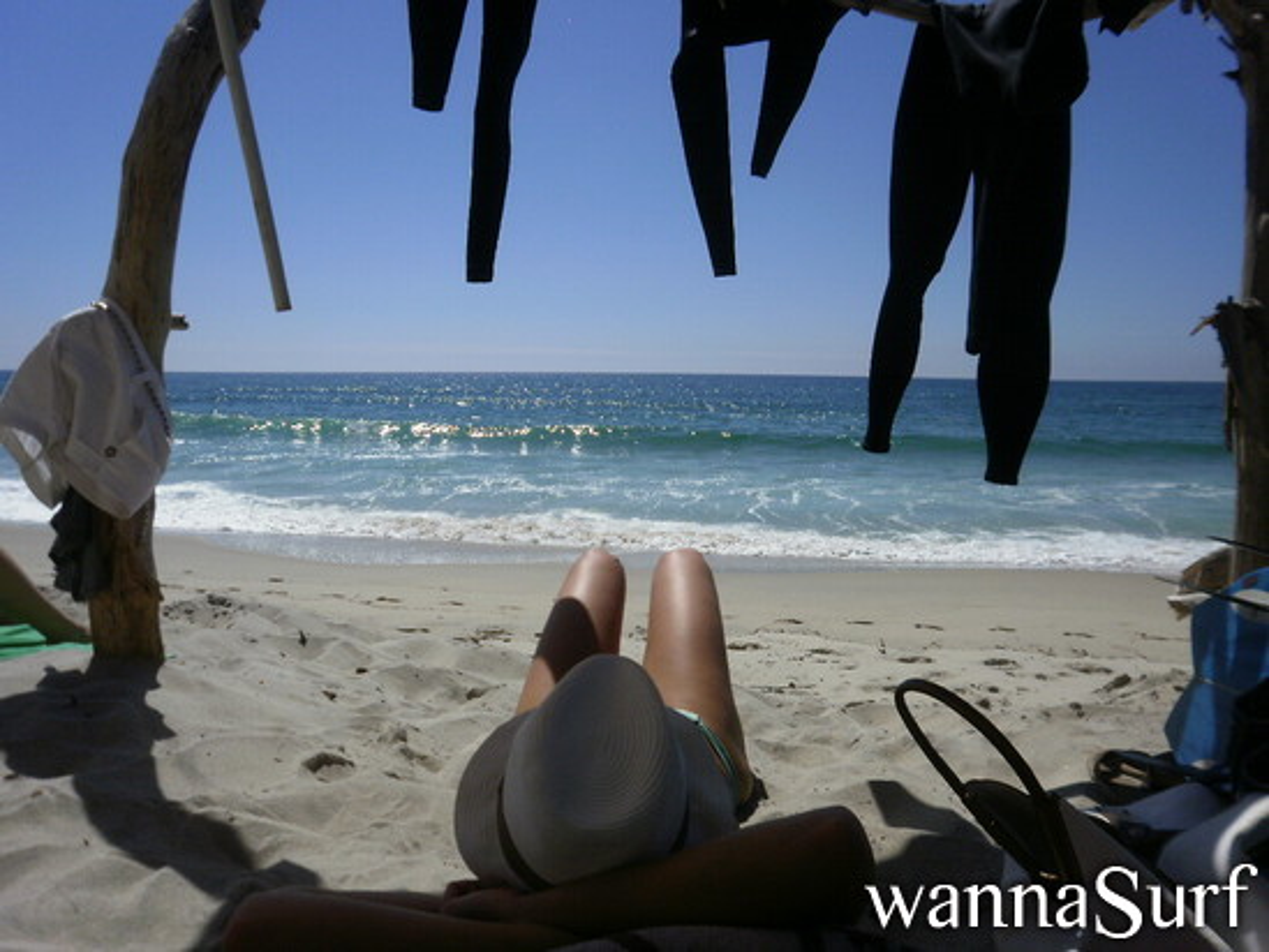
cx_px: 634
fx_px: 953
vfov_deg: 53.1
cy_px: 476
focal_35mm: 26
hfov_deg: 67.3
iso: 100
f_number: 7.8
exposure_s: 1/640
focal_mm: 4.65
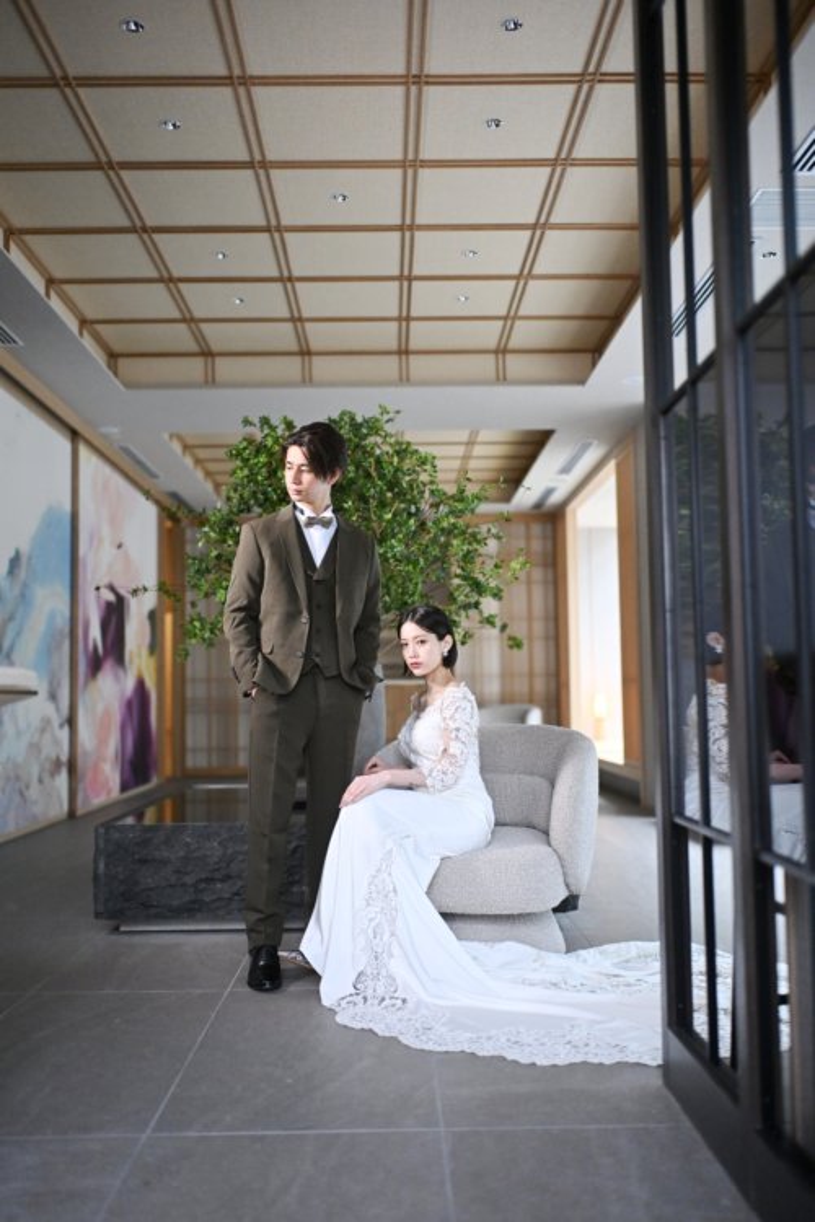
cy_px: 611
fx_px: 1188
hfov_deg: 37.9
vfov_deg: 54.4
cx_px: 408
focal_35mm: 35
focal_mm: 35
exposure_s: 1/500
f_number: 1.3
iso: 2500
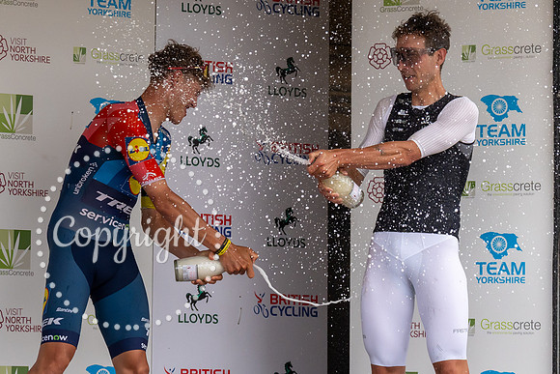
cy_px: 113
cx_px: 190
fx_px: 2807
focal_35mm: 180
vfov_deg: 7.6
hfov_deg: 11.4
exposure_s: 1/1000
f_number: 3.5
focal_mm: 88
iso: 1600
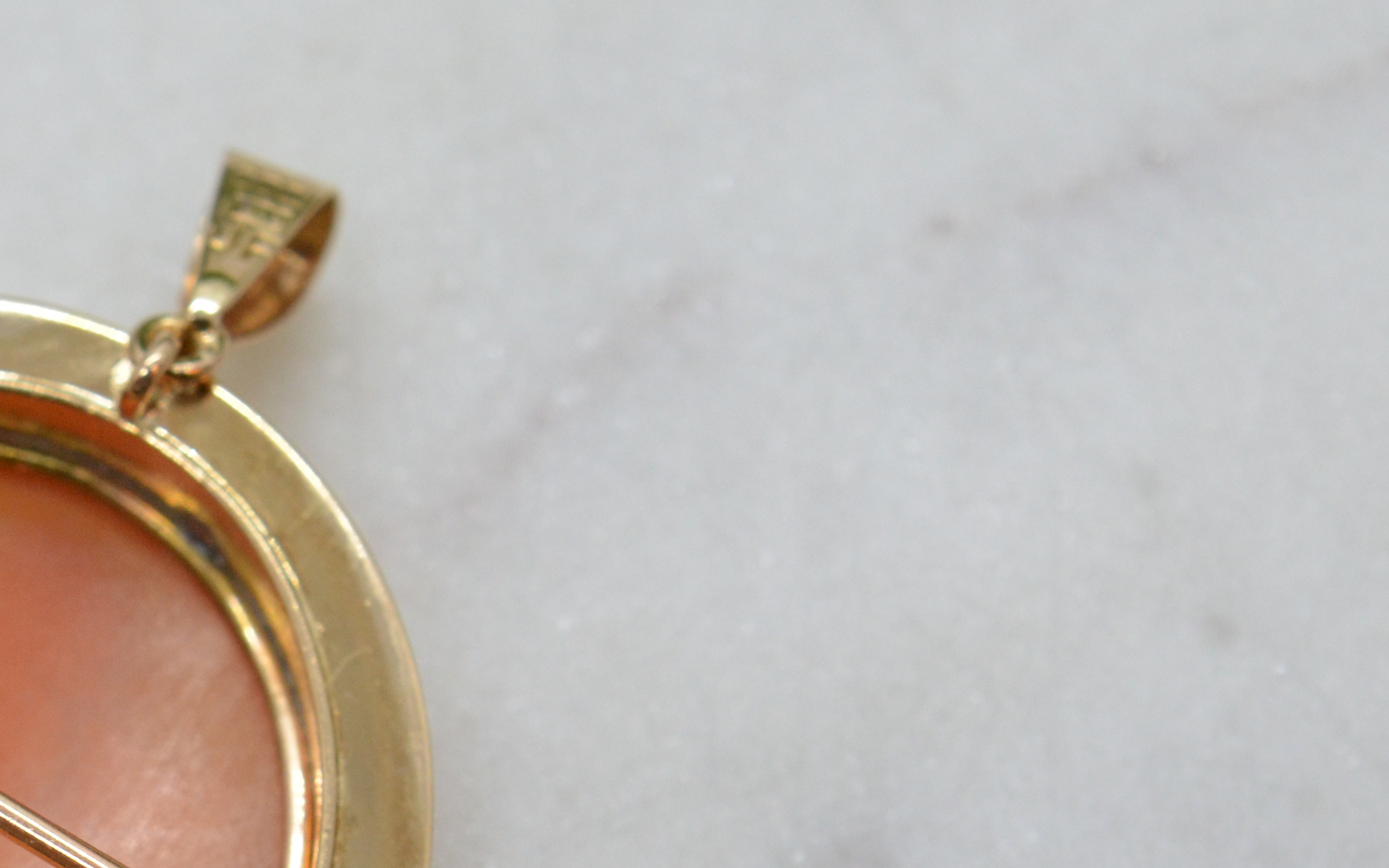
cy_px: 930
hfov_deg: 15.0
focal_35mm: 136
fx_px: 5148
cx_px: -143
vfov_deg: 9.6
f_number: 9
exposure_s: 1/160
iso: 1000
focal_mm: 40
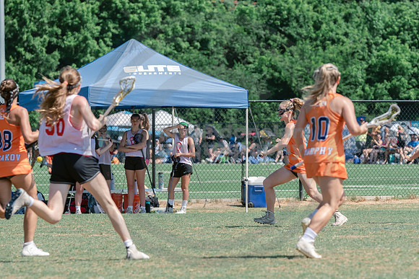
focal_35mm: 364
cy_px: 212
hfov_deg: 5.7
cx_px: 318
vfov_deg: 3.8
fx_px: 4236
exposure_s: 1/1600
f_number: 5
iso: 400
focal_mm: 200
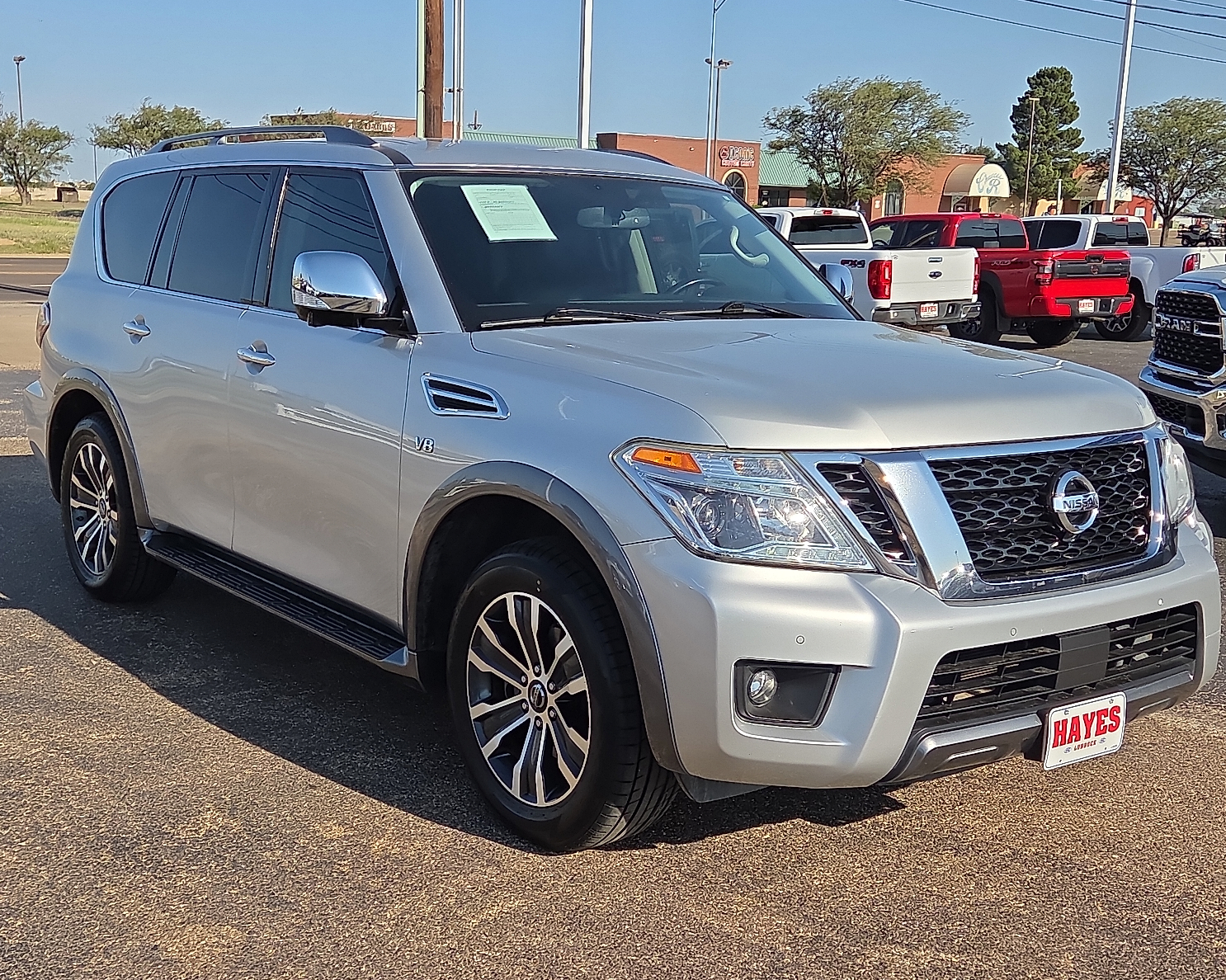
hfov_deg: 44.8
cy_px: 491
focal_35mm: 41
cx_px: 585
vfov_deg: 36.5
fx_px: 1487
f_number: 1.8
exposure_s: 1/2500
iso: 25
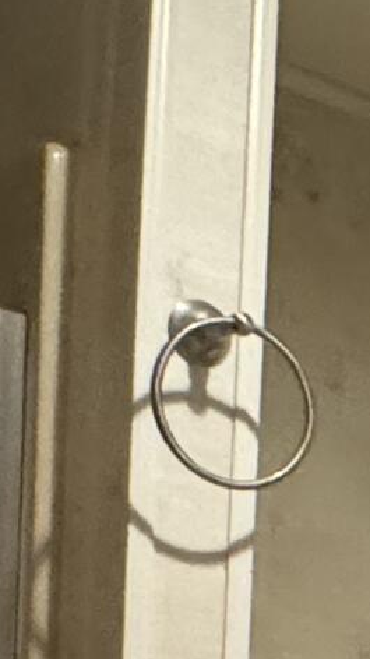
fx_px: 1694
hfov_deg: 10.0
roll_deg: -4.2
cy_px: 894
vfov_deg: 19.9
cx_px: 1033
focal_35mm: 97
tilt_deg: -3.6
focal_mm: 2.22
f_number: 2.2
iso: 800
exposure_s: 1/60
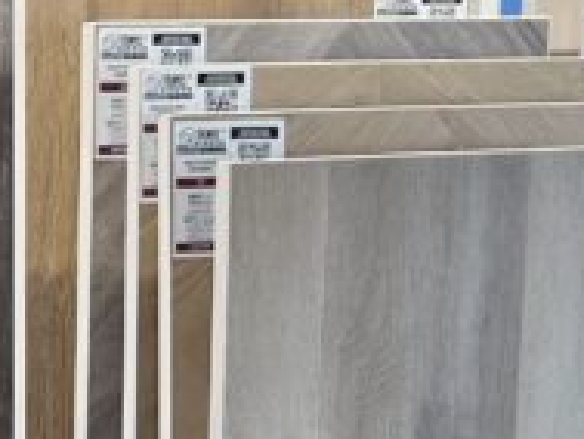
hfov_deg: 13.3
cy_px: 764
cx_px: -263
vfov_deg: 10.0
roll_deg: -1.0
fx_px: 2380
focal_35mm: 141
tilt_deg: -21.1
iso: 80
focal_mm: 5.7
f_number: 1.5
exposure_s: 1/100
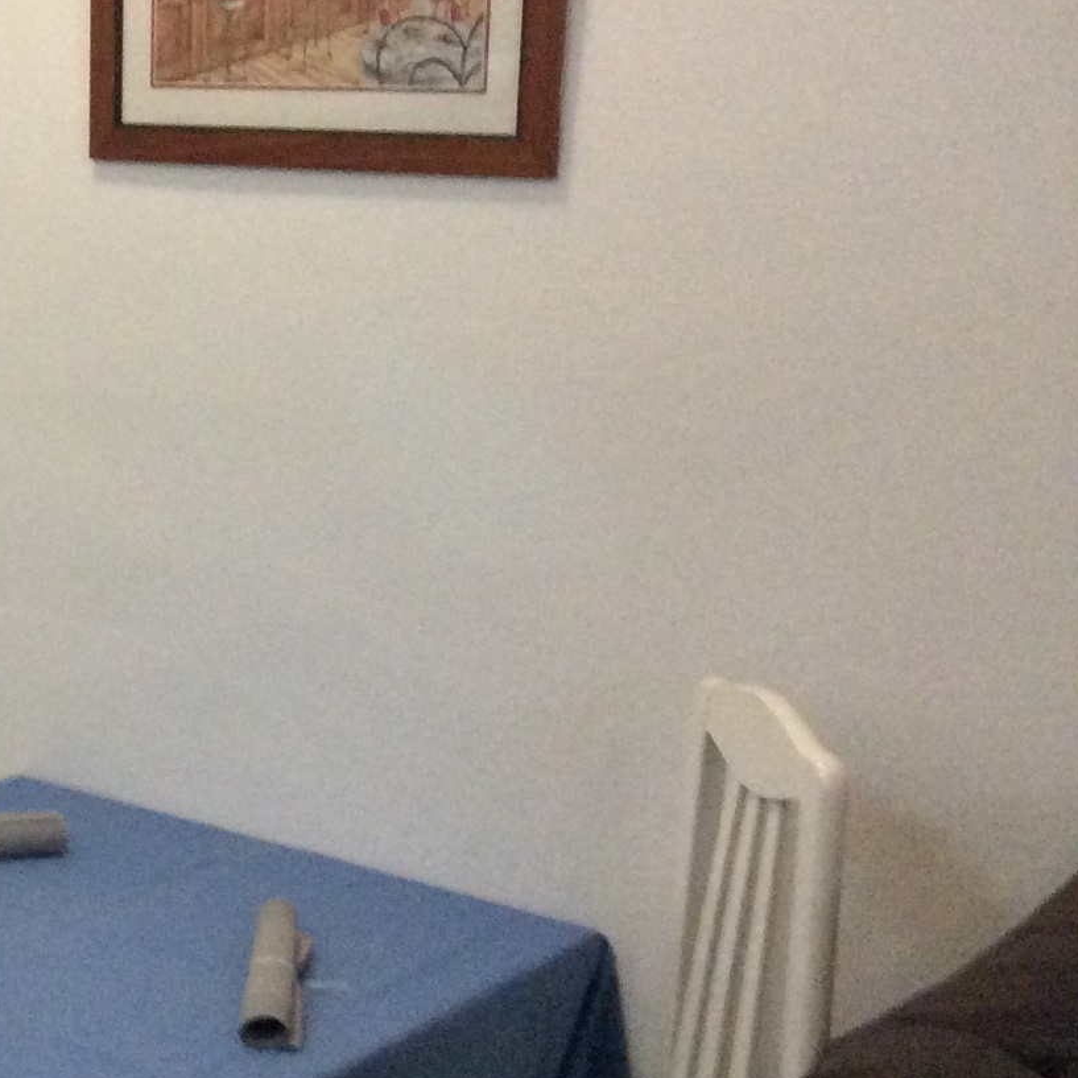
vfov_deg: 23.7
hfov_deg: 21.7
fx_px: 2572
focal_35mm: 73
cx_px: -268
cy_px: 584
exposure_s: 1/15
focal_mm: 3.3
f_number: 2.4
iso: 320
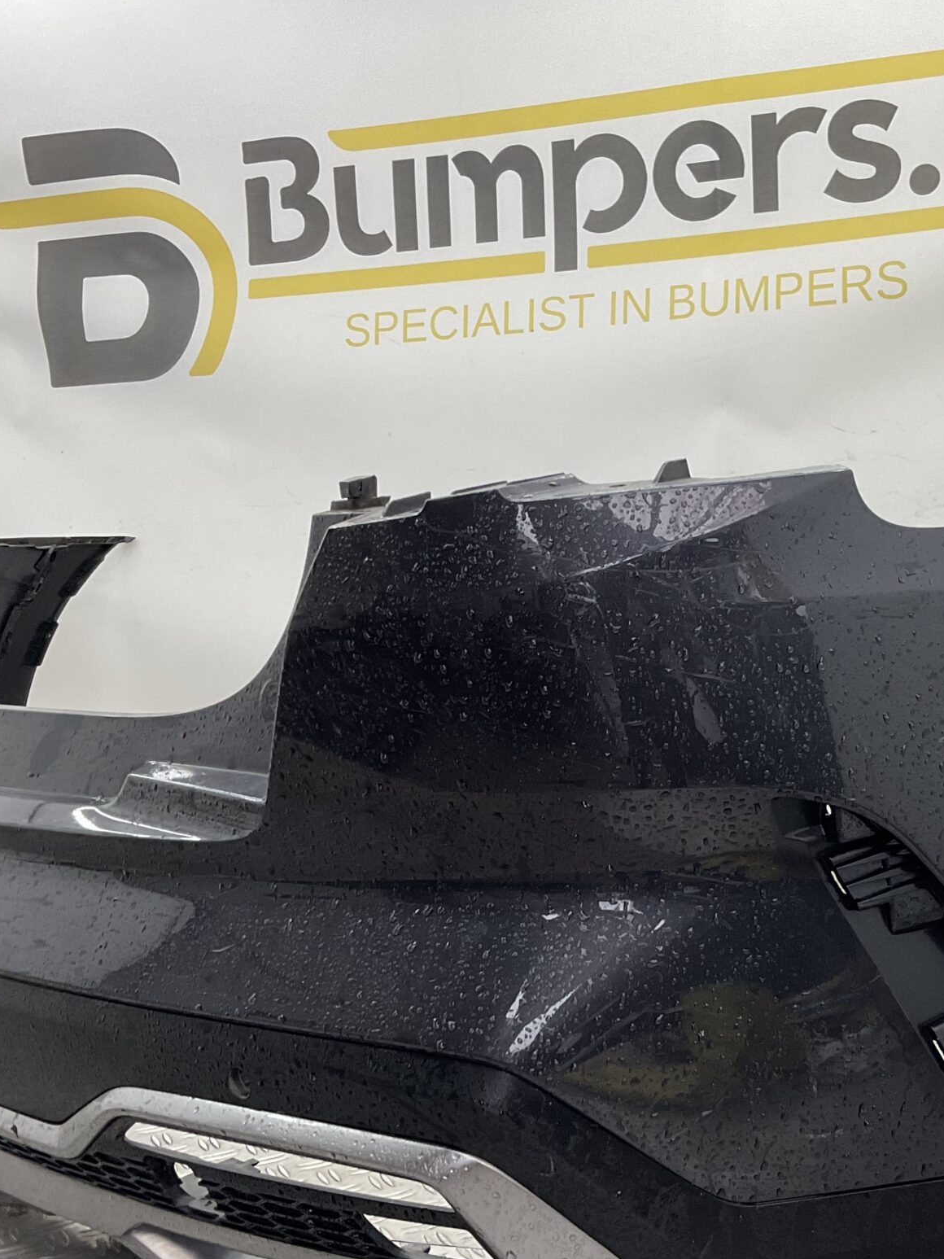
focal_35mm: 48
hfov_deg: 29.9
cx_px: 668
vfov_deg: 39.5
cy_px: 746
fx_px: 1746
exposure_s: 1/120
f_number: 1.8
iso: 40
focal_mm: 3
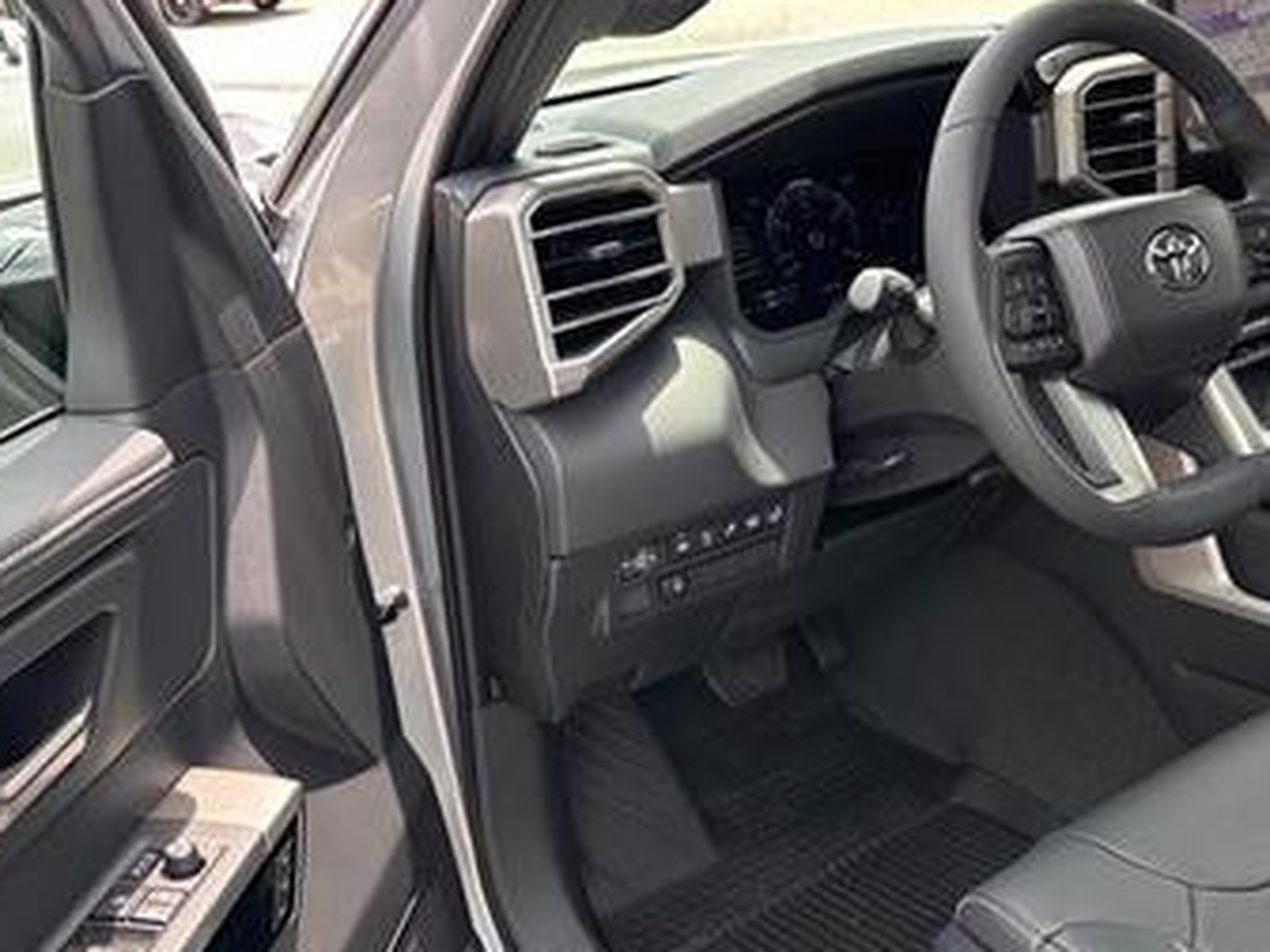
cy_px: 665
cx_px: 718
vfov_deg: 39.0
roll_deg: +3.7
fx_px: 1321
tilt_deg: -31.2
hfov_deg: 51.2
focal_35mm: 36
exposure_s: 1/306
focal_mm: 6.86
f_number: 1.78
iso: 80
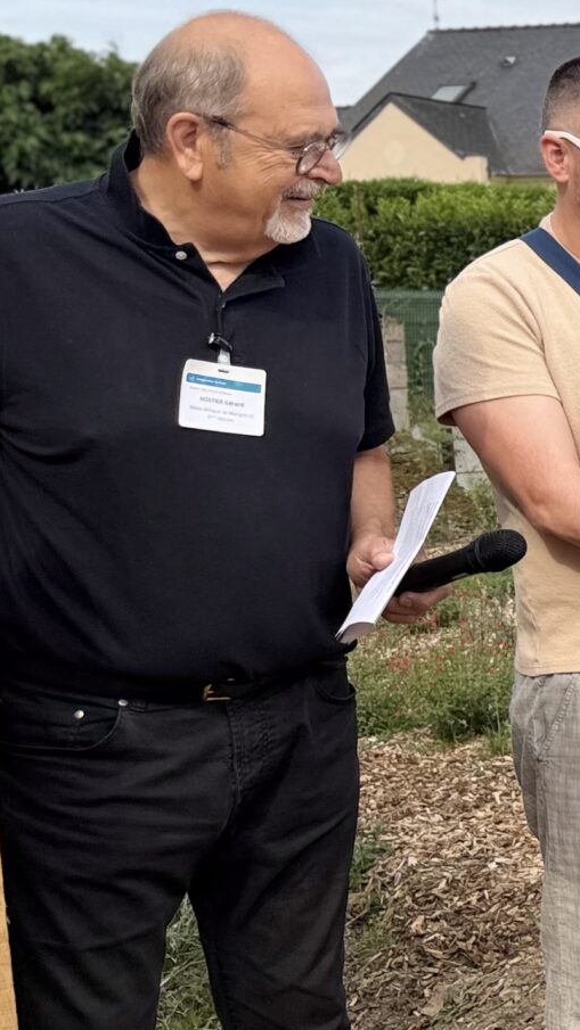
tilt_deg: -7.3
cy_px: 560
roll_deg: +0.9
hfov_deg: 12.8
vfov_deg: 28.6
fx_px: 2023
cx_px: 1366
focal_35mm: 74
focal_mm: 6.76
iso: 80
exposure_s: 1/2169
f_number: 1.78
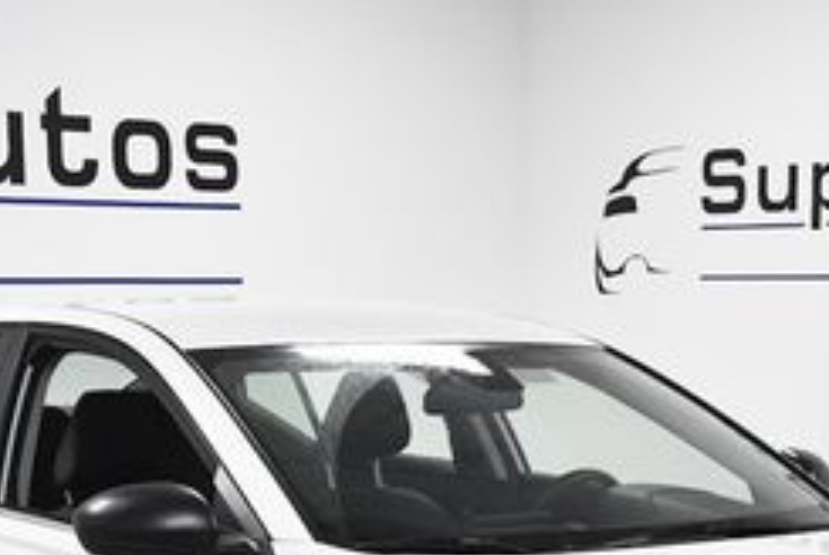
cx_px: 518
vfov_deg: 14.2
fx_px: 2167
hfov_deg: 21.6
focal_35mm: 94
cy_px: 665
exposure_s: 1/640
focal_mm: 24
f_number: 4.5
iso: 2500
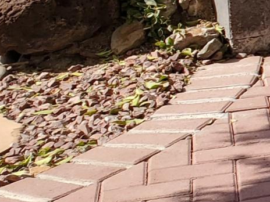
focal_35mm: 168
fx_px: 1310
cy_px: -176
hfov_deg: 9.1
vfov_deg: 8.5
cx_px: 845
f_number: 2.4
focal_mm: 4.3
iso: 50
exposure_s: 1/842
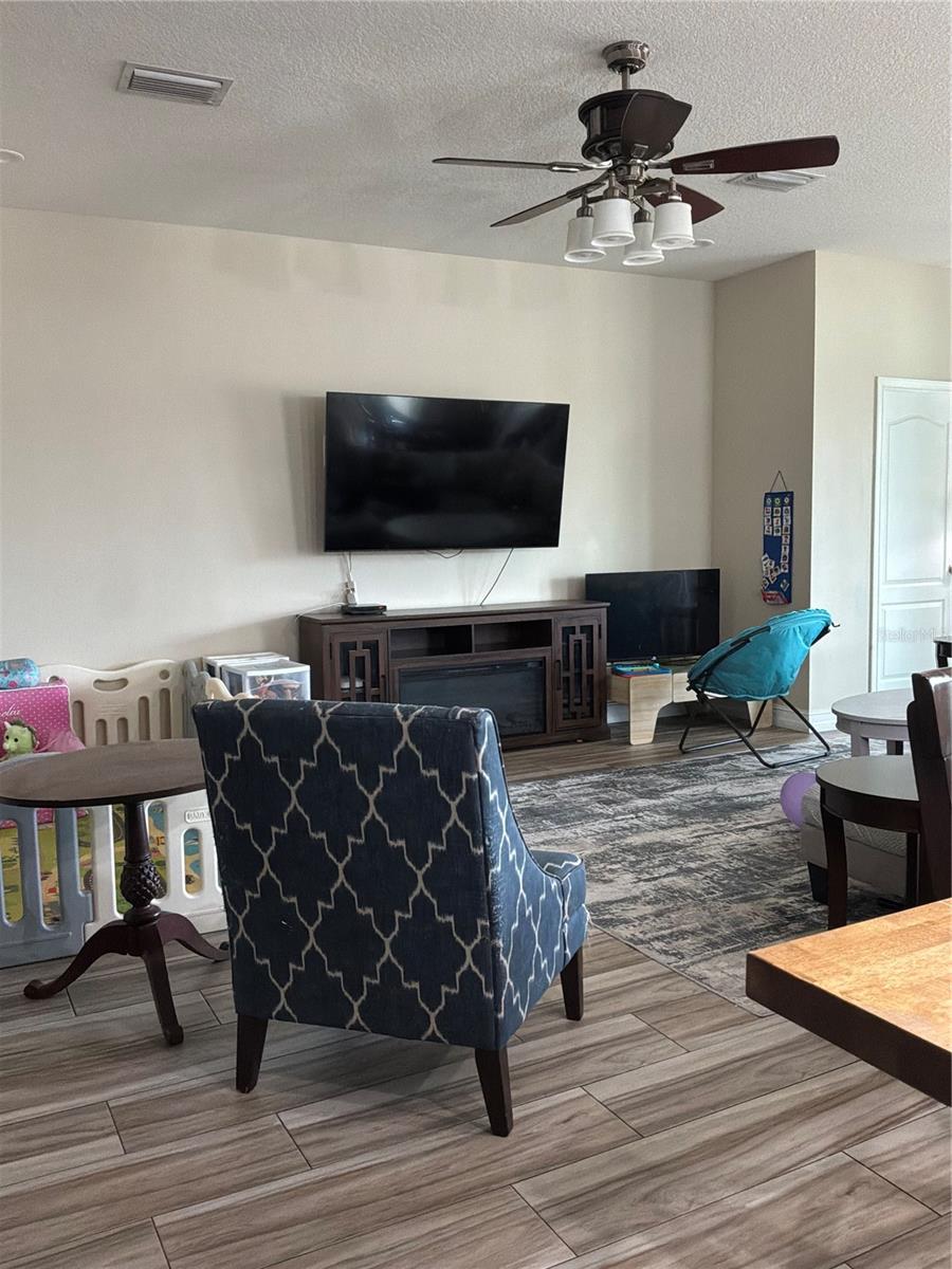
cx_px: 476
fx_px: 1027
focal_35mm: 28
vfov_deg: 63.4
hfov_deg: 49.7
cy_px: 634
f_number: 1.8
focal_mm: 3
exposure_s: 1/40
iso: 200
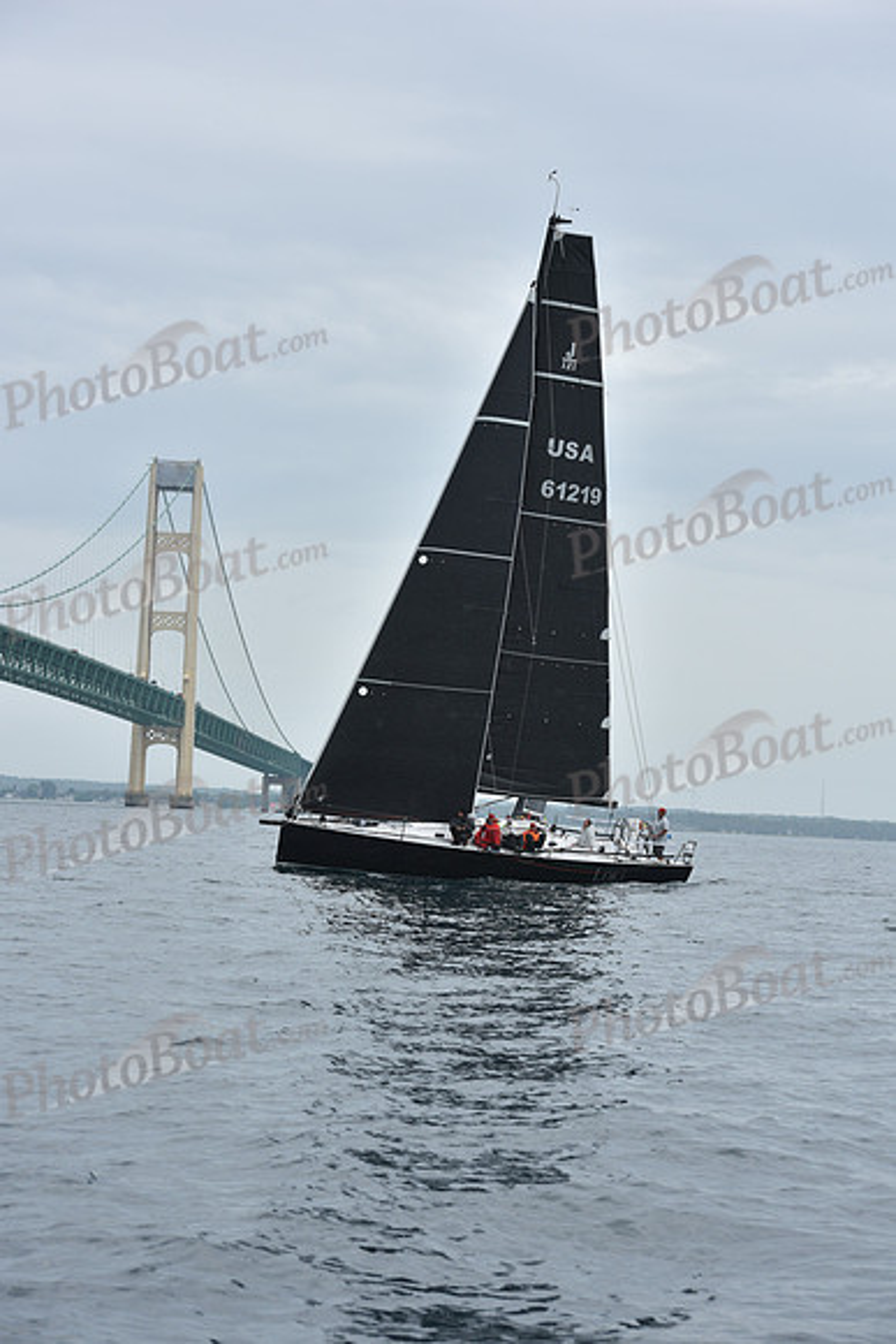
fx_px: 2985
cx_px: 448
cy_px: 672
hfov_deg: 17.1
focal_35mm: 80
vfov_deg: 25.4
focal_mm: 80
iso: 250
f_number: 7.1
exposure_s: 1/800
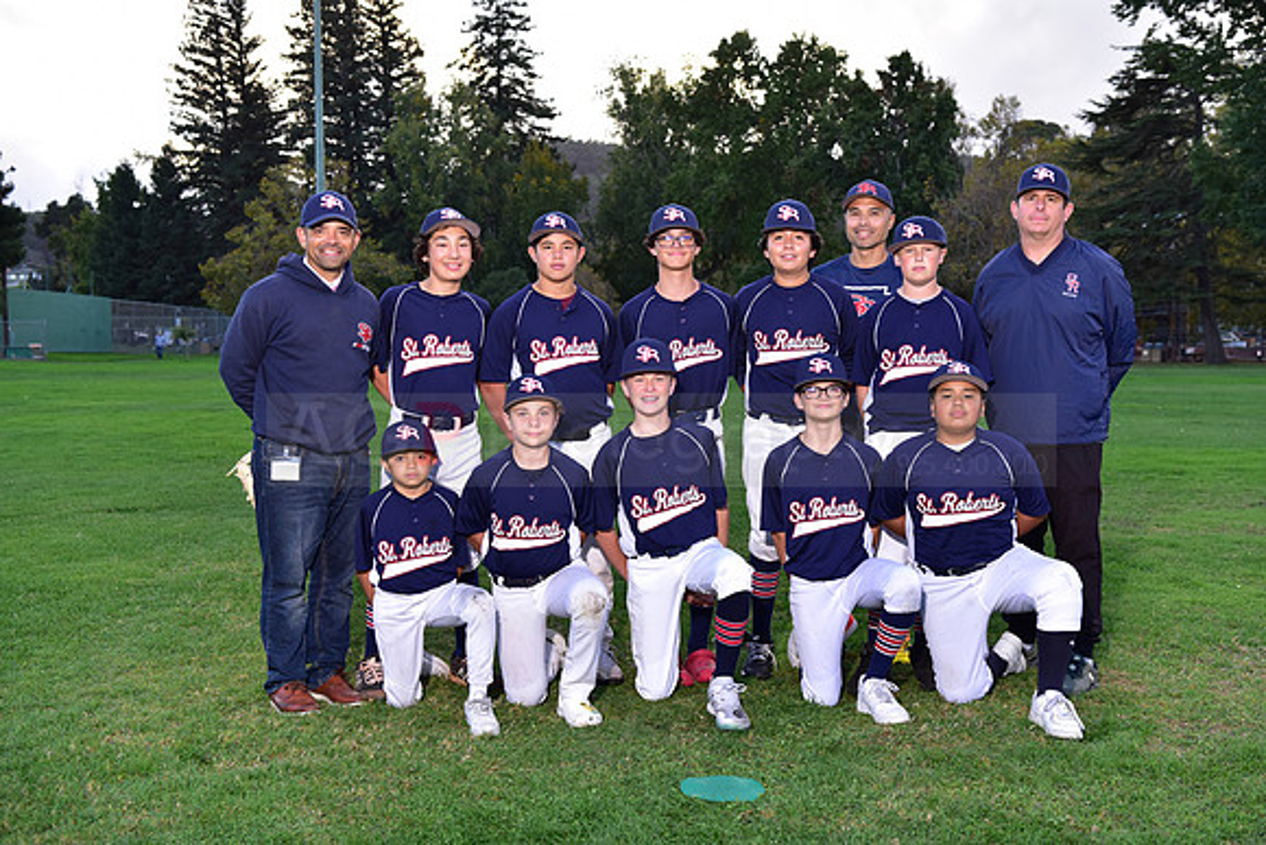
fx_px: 1548
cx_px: 633
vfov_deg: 30.5
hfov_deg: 44.5
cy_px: 422
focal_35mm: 44
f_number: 5
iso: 320
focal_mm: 44
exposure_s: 1/250
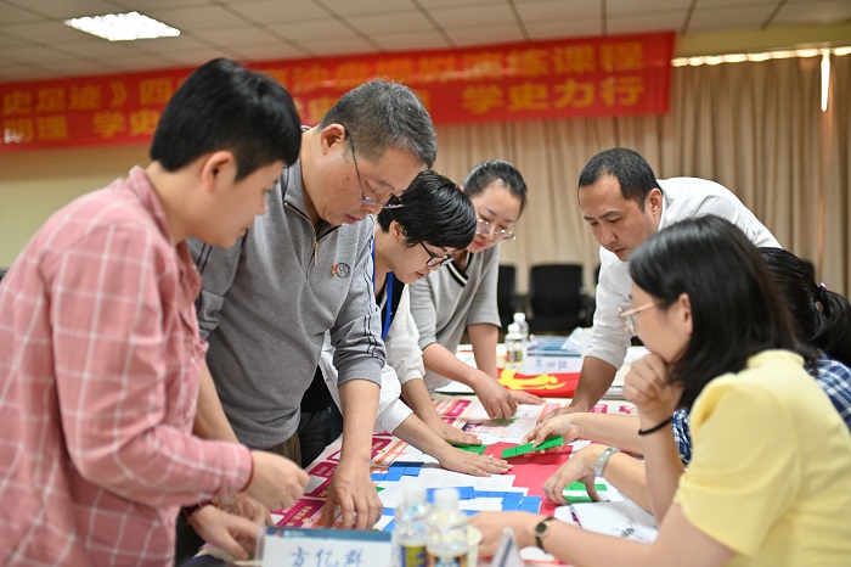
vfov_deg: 37.8
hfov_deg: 54.5
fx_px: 827
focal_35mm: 35
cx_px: 426
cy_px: 284
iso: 800
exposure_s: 1/100
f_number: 1.4
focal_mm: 35
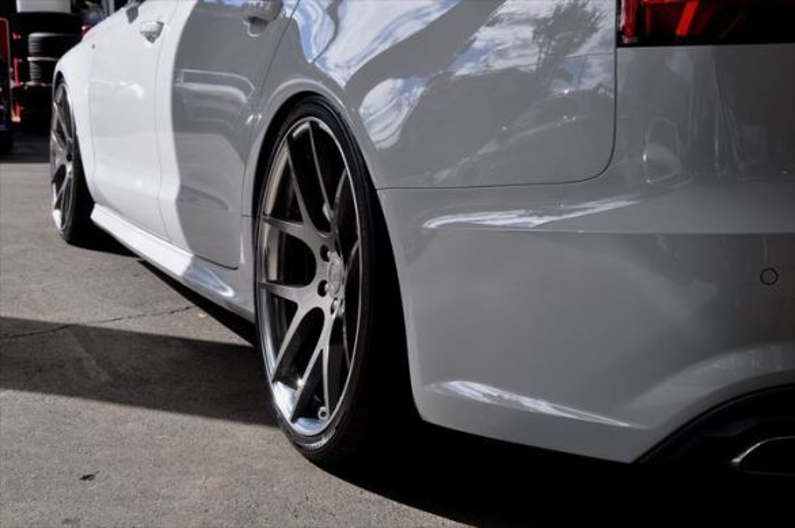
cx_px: 398
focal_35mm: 57
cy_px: 264
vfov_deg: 23.7
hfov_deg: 35.1
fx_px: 1257
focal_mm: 38
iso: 200
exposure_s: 1/160
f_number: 13
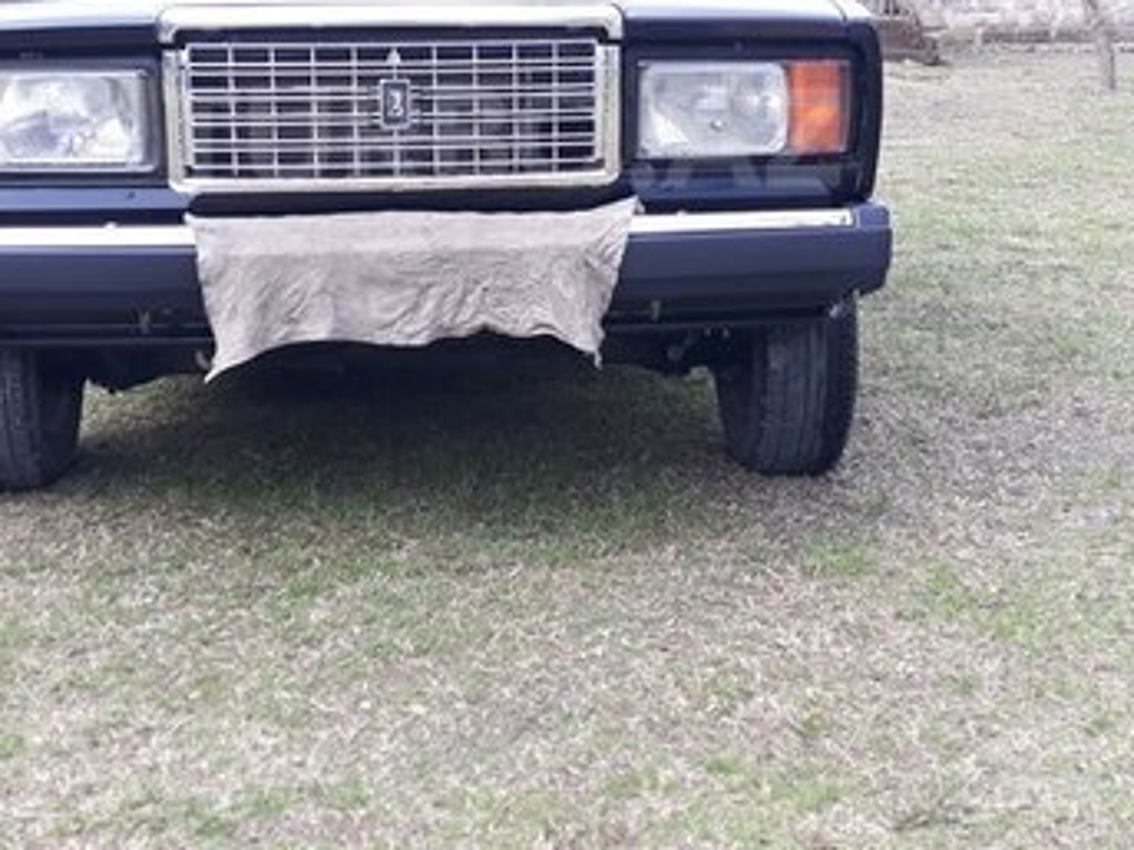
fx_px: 1703
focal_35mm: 52
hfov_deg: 36.8
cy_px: 137
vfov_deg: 27.3
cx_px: 503
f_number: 1.7
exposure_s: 1/248
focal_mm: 3.71
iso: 40
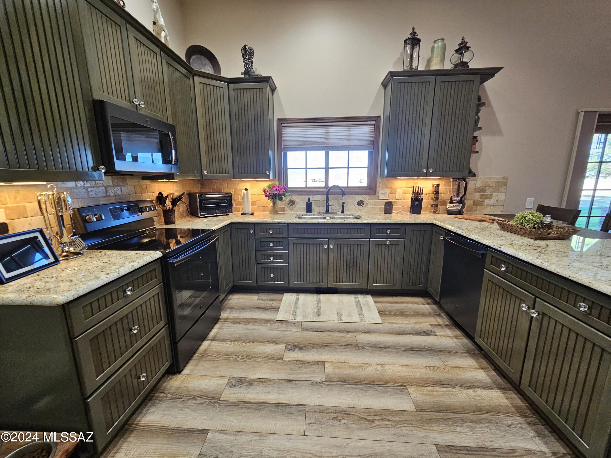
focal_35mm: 13
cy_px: 229
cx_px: 306
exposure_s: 1/60
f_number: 2.2
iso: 250
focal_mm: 2.2
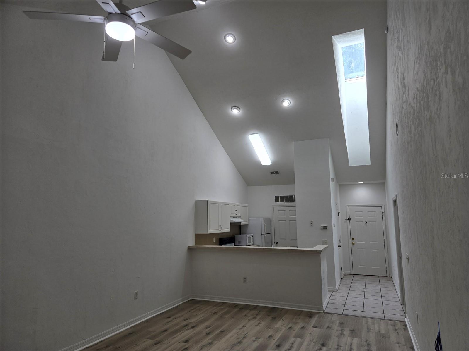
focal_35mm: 23
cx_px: 234
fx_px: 312
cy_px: 176
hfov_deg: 73.9
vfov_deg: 58.9
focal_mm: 5.4
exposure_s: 1/120
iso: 40
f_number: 1.8
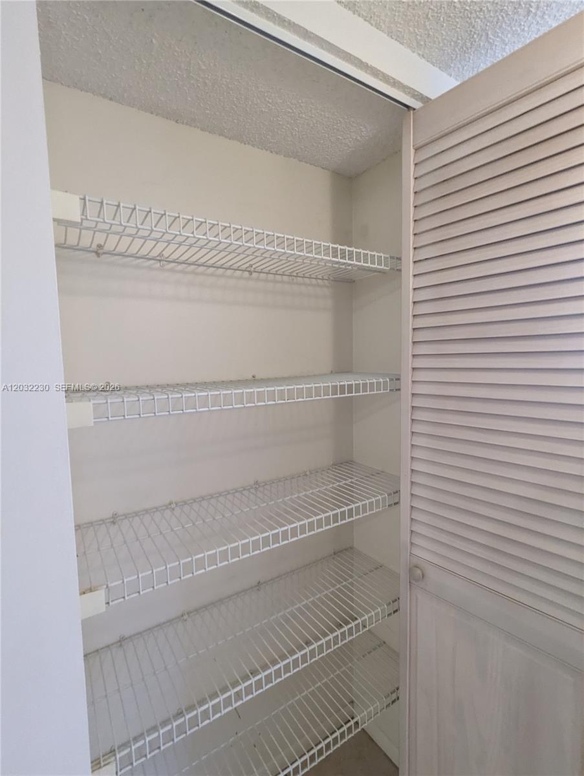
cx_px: 292
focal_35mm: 16
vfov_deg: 94.4
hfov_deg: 78.2
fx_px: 359
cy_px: 388
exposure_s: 1/60
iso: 714
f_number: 2.2
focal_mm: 2.35
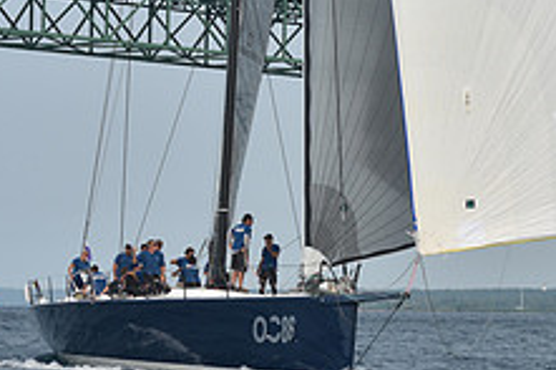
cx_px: 370
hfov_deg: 11.2
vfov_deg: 7.4
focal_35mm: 184
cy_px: 94
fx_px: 2840
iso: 250
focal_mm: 70
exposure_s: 1/3200
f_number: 5
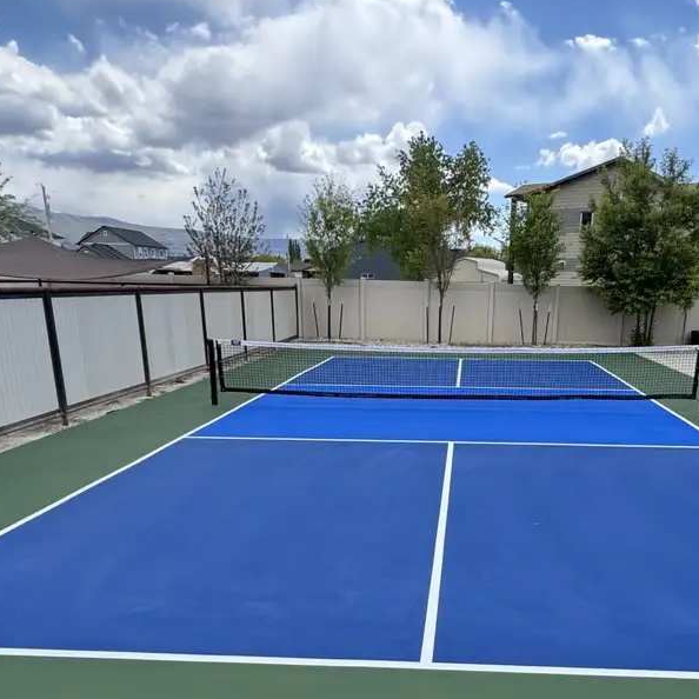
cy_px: 491
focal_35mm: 30
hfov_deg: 53.4
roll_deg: -0.5
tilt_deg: -17.4
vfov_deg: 52.5
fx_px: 685
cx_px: 438
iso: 40
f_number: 2.2
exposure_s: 1/749
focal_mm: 2.22
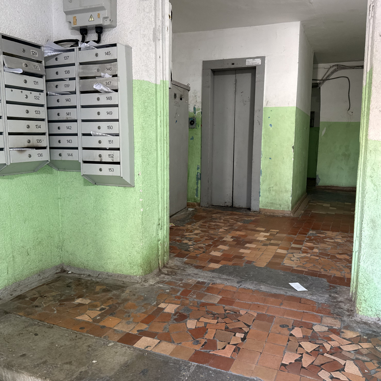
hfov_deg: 55.6
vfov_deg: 55.6
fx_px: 361
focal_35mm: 29
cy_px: 187
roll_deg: -0.3
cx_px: 198
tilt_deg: -5.0
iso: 200
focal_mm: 6.76
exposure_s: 1/60
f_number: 1.78
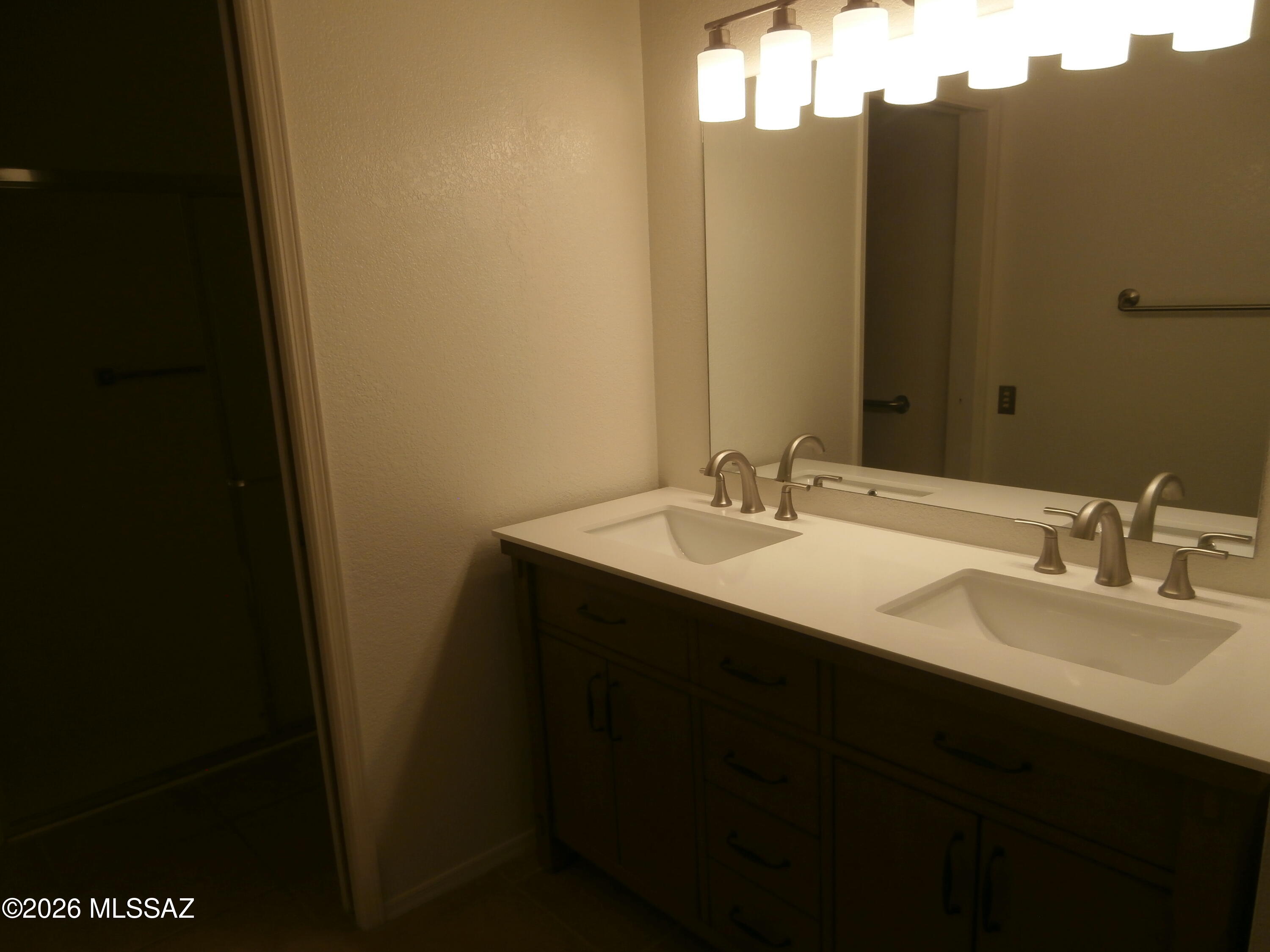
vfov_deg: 56.8
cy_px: 476
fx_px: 881
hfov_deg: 71.6
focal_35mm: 24
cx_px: 635
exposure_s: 1/100
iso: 100
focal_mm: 4.2
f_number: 3
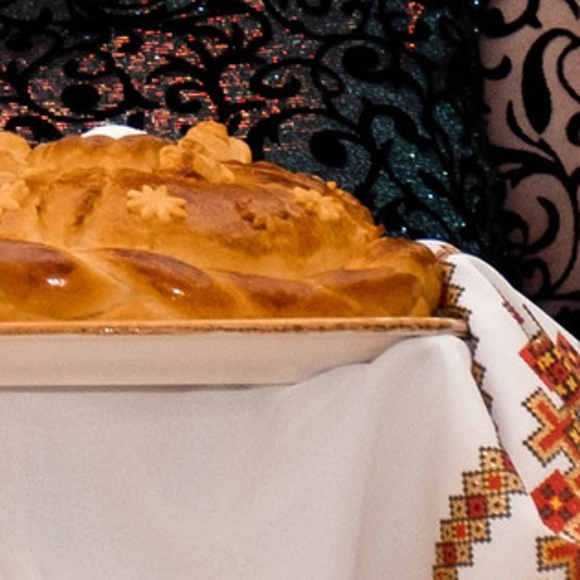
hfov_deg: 4.2
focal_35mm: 412
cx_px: -183
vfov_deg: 4.3
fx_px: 7810
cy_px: 104
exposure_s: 1/180
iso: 640
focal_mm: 37.4
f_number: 3.6
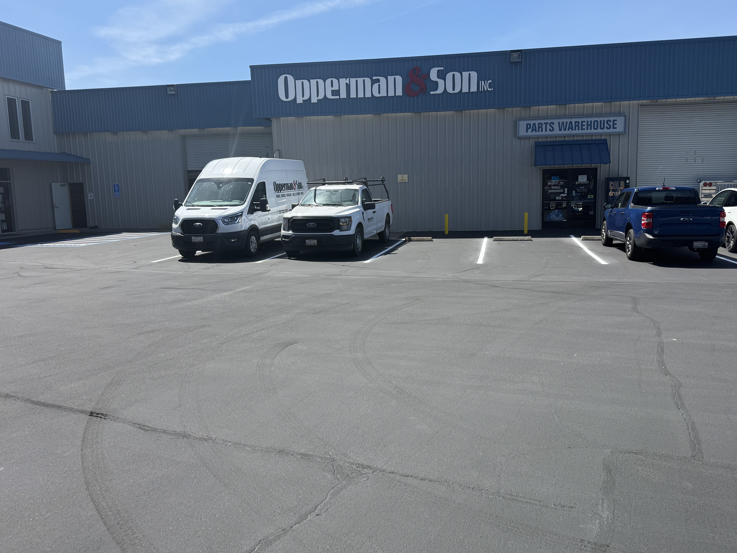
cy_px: 263
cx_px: 402
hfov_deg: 65.2
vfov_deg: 51.3
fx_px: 575
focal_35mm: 27
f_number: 1.78
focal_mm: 6.76
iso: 100
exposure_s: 1/4975
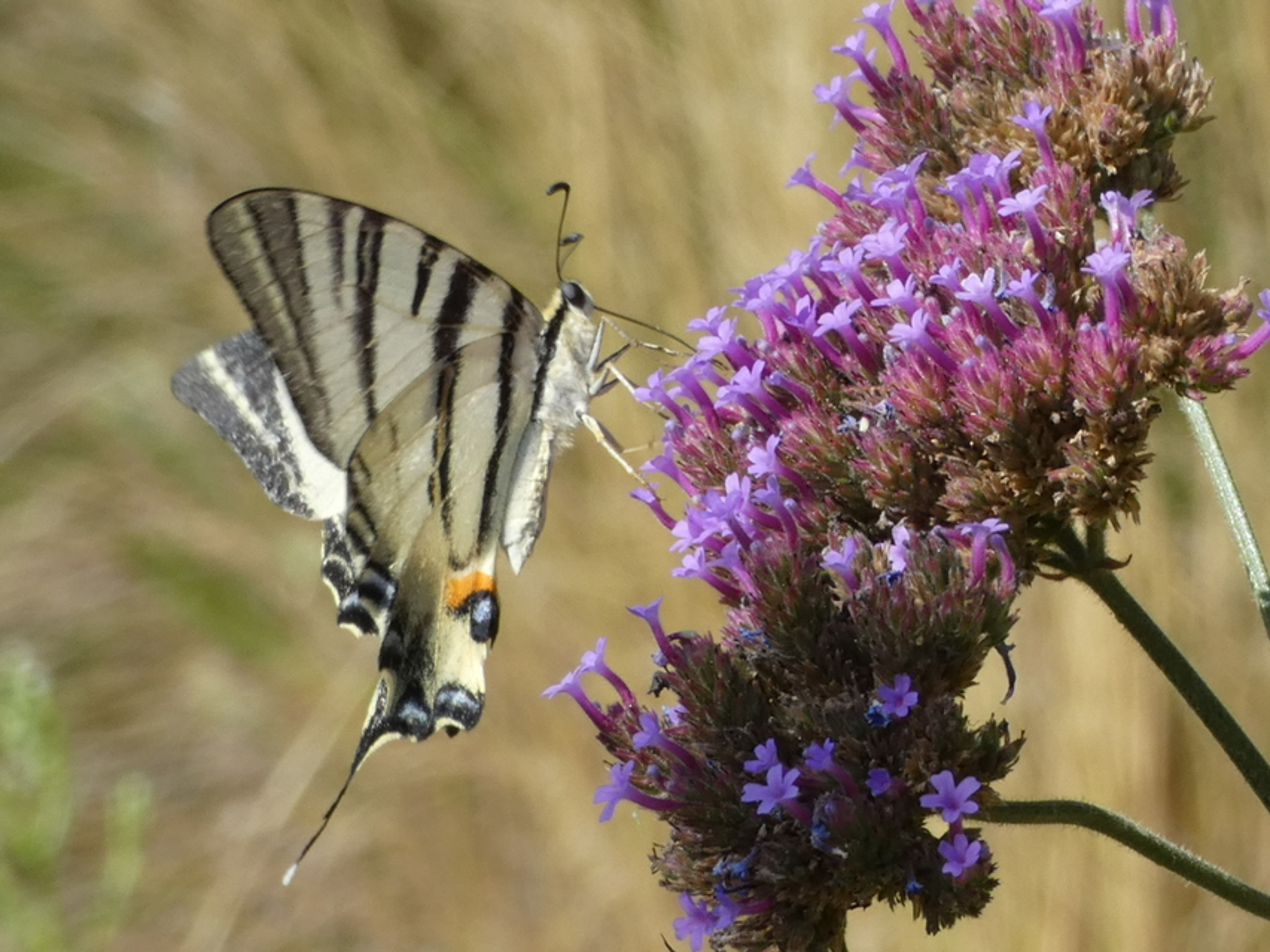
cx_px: 635
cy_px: 476
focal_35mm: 160
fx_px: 5871
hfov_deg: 12.3
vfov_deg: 9.3
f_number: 5.4
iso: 80
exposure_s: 1/125
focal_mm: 28.8
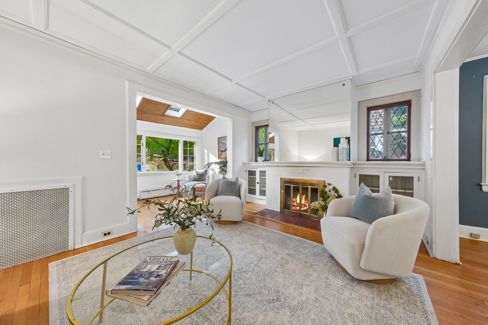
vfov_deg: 90.0
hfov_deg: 112.6
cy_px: 162
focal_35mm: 12
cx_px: 244
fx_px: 163
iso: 200
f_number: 8
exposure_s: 1/2
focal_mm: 8
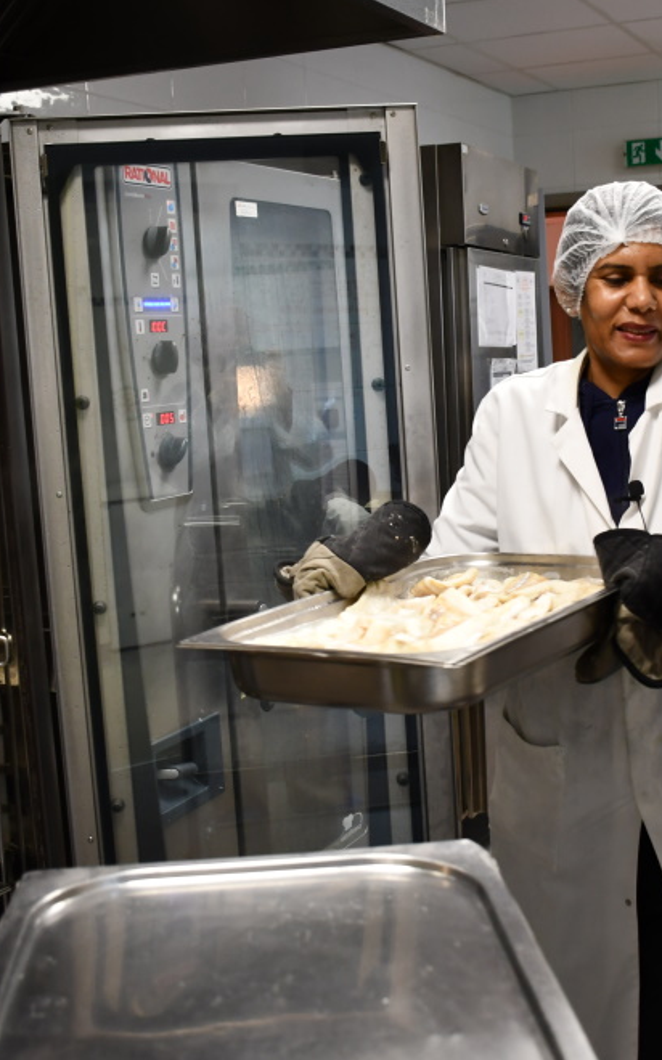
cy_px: 532
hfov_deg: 25.1
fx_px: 1473
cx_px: 472
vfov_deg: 39.6
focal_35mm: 51
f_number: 3.5
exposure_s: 1/125
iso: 800
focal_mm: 22
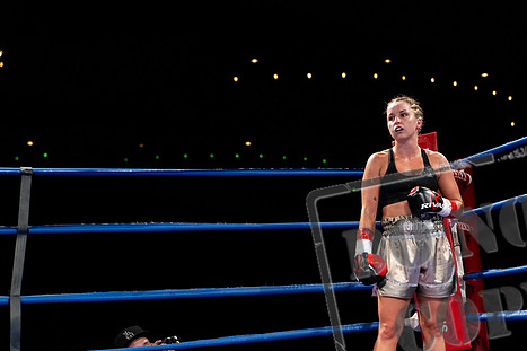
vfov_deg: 15.7
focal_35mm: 87
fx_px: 1273
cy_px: 209
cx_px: 309
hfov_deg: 23.4
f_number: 4
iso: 3200
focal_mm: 70
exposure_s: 1/800
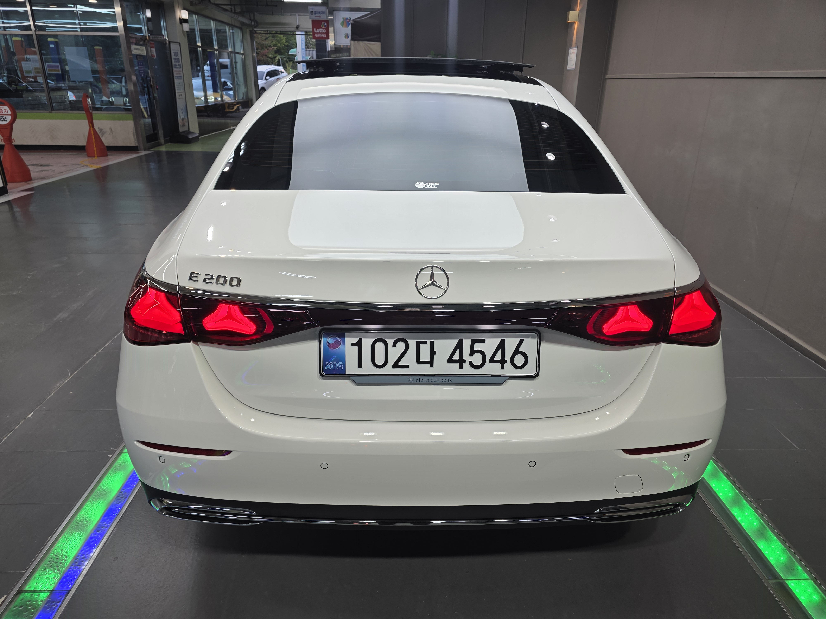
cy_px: 310
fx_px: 549
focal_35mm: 23
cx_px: 413
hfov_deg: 73.9
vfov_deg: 58.9
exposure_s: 1/120
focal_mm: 6.3
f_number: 1.7
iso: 25
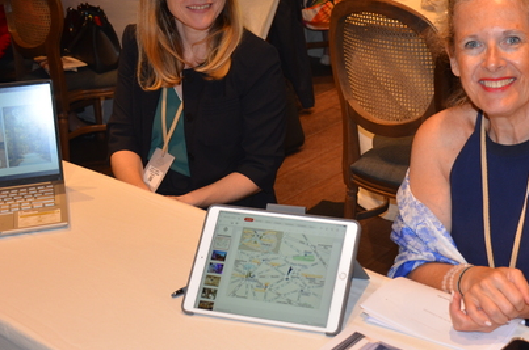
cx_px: 357
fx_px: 878
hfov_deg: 33.2
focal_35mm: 60
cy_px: 113
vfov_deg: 22.5
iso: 450
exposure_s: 1/60
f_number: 3.8
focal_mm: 23
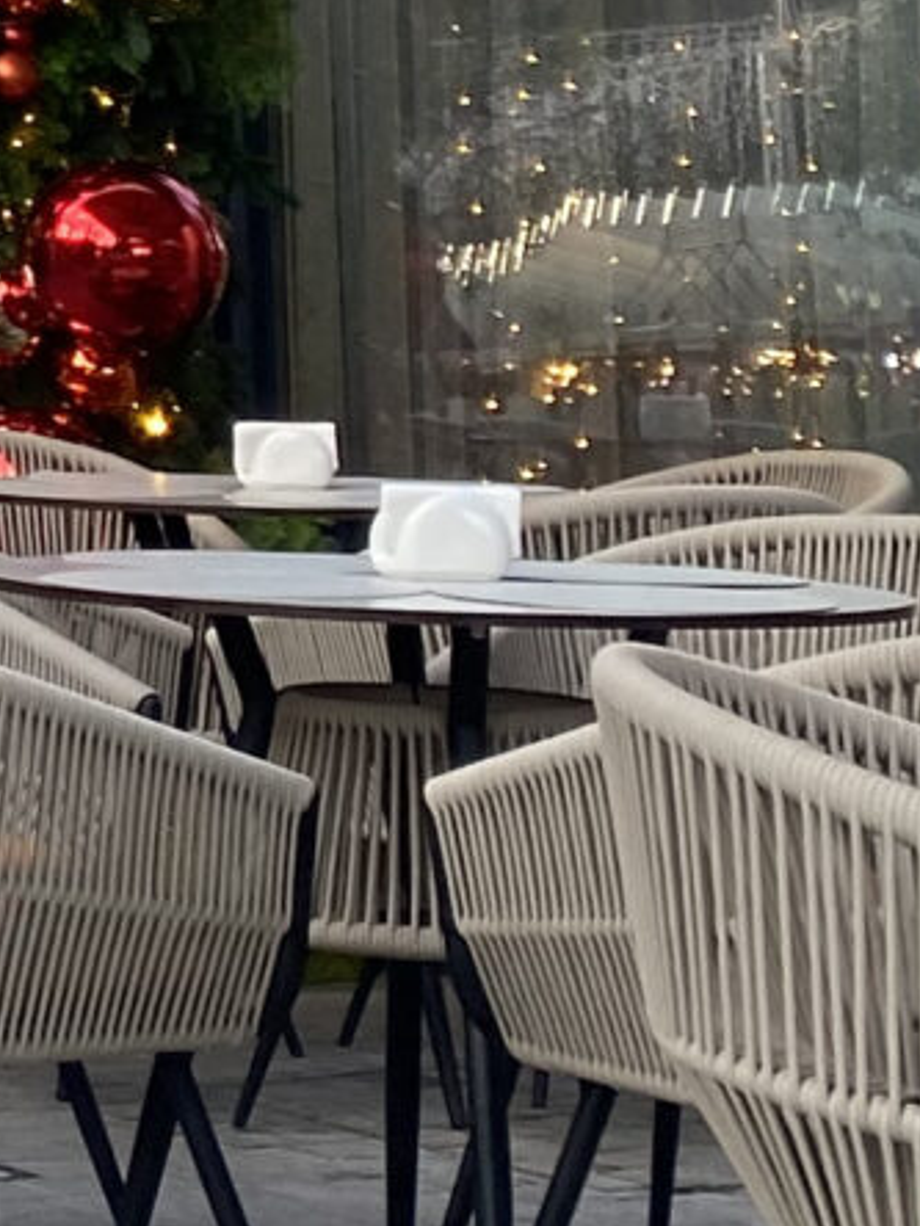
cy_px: -226
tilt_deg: +6.9
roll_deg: -0.9
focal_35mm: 150
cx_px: -1547
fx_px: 5315
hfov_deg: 8.7
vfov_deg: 12.9
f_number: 1.8
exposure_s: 1/171
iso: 32
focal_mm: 4.25
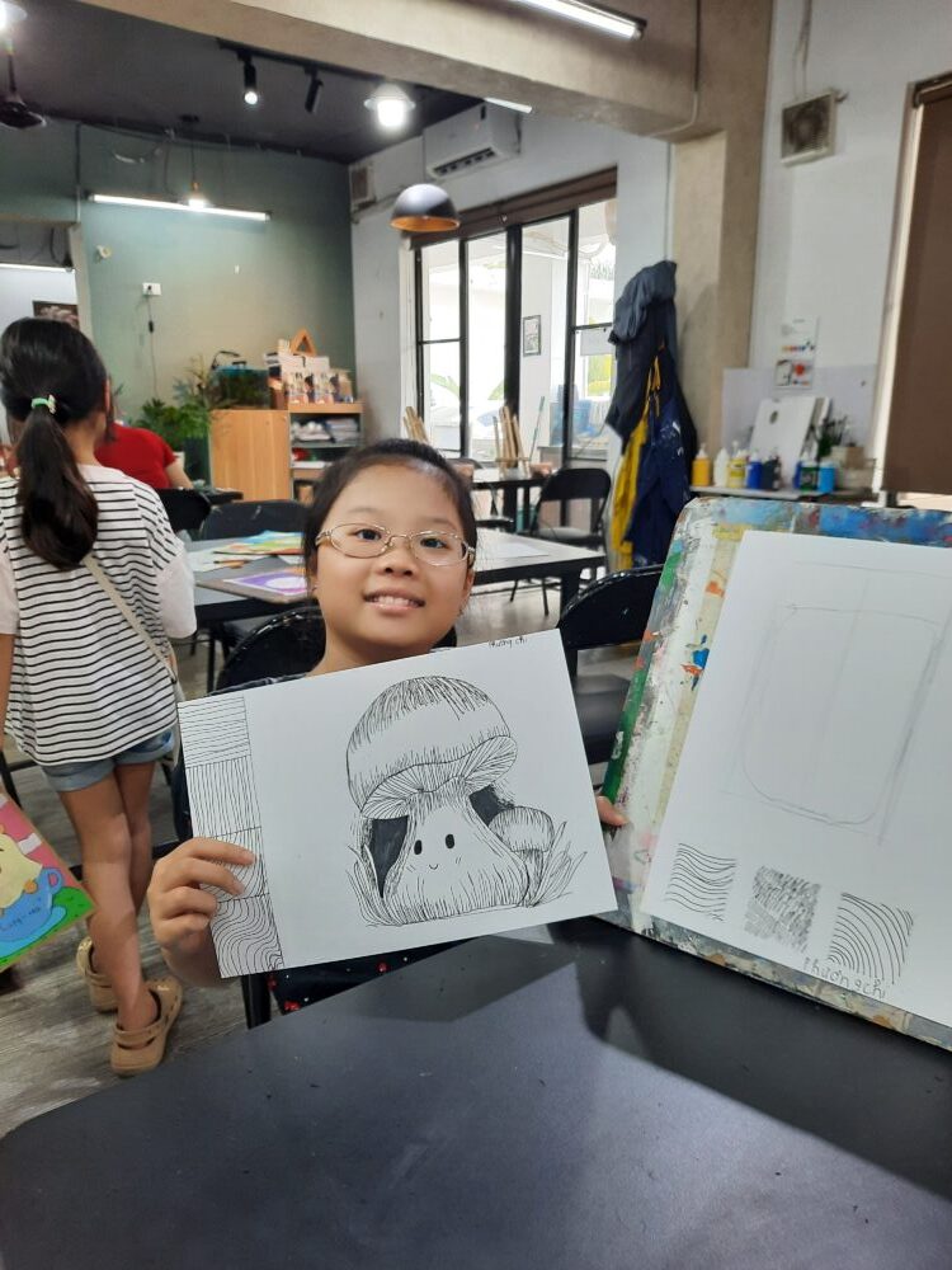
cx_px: 476
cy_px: 635
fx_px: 917
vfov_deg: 69.4
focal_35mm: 25
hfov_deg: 54.9
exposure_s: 1/50
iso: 64
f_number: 2
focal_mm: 4.6
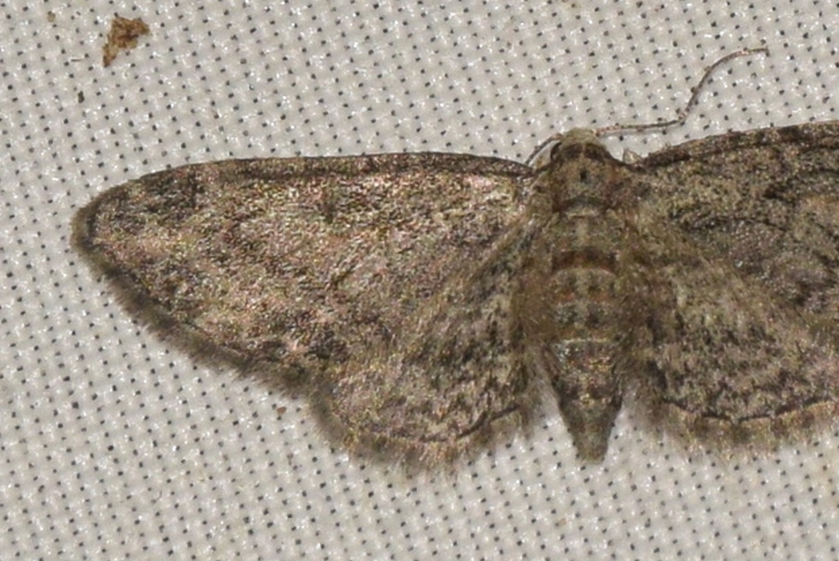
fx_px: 7535
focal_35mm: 323
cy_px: 198
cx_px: 596
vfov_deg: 4.3
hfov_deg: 6.4
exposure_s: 1/160
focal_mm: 140
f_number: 14
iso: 500
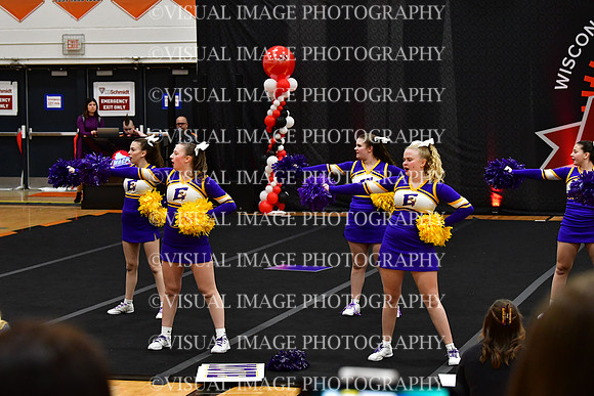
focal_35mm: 105
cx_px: 297
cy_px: 198
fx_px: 1733
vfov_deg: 13.0
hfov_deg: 19.5
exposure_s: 1/500
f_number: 4
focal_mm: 70
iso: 4000
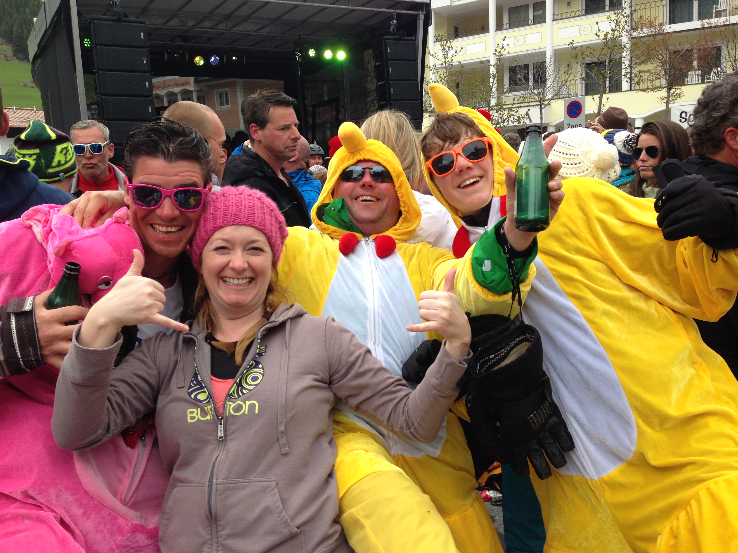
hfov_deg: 55.4
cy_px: 276
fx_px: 704
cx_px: 369
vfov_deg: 42.9
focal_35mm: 33
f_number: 2.4
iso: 50
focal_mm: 4.12
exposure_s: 1/256
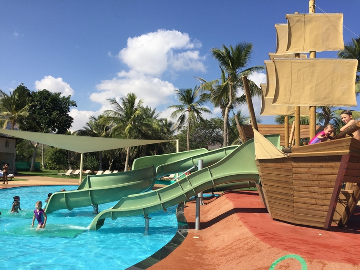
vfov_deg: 48.3
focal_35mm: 29
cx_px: 180
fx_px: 302
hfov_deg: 61.6
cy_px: 135
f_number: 2.2
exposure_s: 1/2475
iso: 32
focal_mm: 4.15
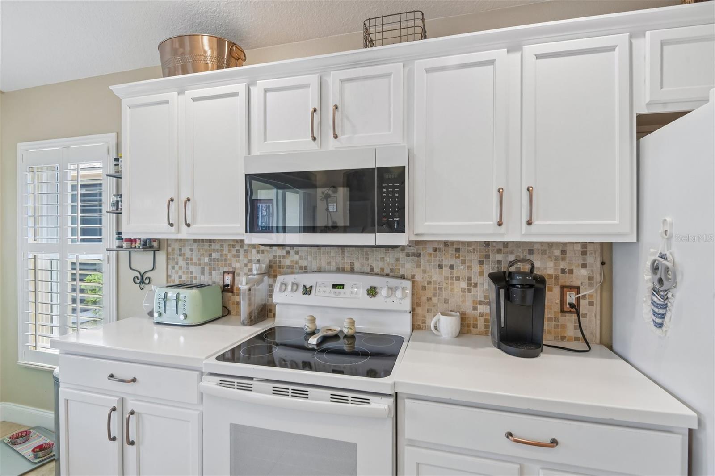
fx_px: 338
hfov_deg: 93.3
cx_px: 358
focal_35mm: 17
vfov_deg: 70.4
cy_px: 238
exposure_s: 1/13
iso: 400
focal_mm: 17
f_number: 8
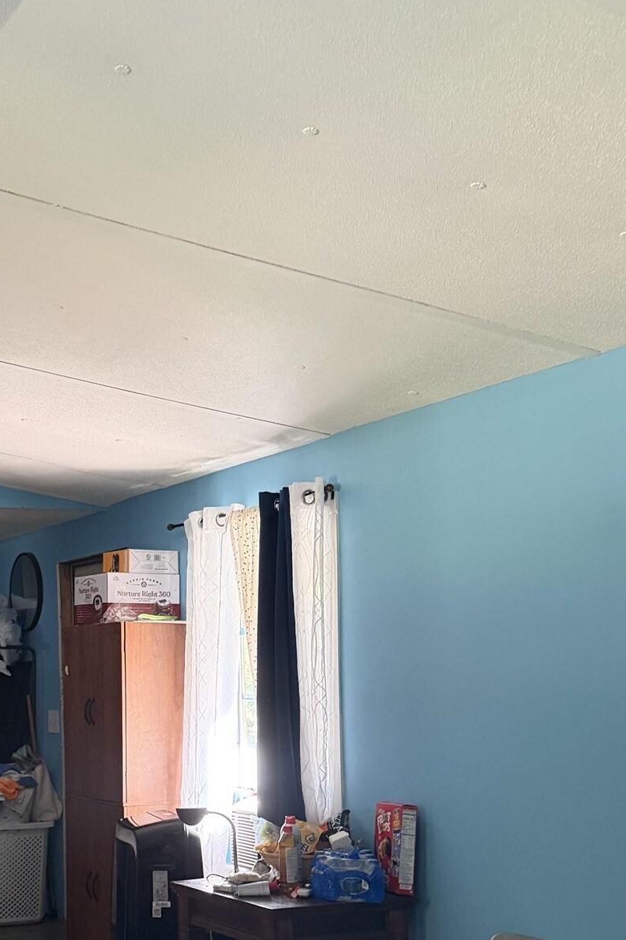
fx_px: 1279
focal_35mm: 49
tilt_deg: +2.7
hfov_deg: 26.2
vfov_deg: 39.7
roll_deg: +0.7
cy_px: 659
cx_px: 8
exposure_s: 1/60
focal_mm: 6.76
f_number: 1.78
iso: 500
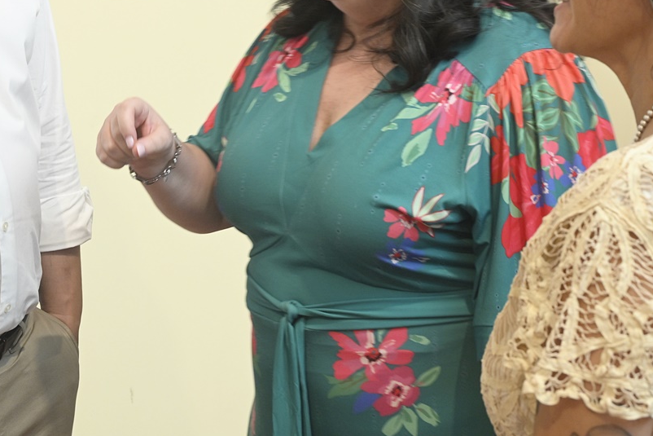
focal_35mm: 90
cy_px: 42
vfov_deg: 15.0
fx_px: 1633
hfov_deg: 22.6
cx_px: 239
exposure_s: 1/40
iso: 1600
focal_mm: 47
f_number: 8
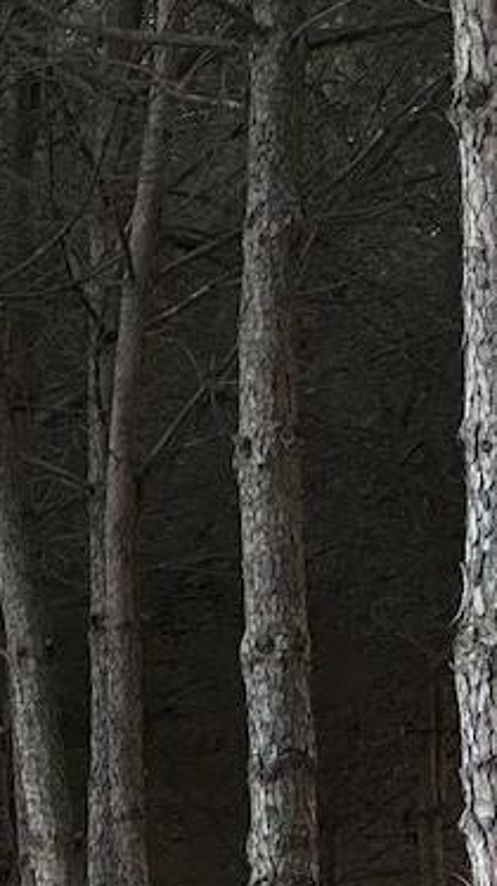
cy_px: 943
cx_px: -182
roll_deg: +1.7
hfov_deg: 6.6
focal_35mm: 182
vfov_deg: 11.7
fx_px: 4270
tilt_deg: +5.5
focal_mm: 6
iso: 160
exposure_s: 1/61
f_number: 2
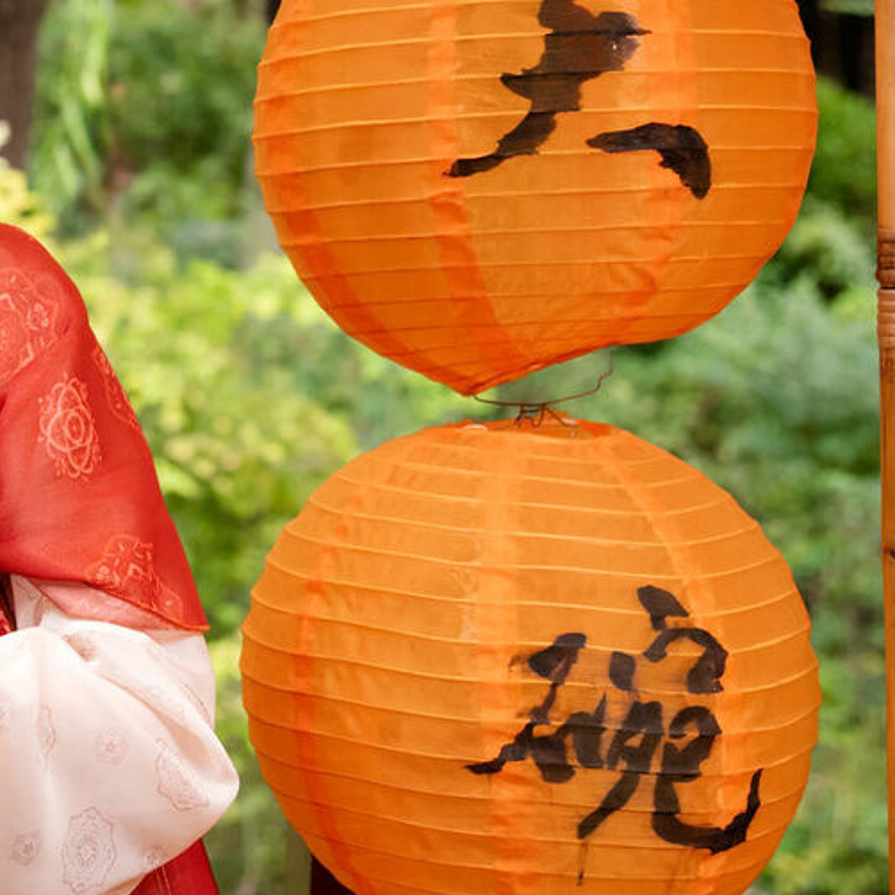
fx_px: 3744
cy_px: 134
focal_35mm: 128
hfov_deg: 13.5
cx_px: 105
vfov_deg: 13.5
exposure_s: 1/125
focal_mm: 48
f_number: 4
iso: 800
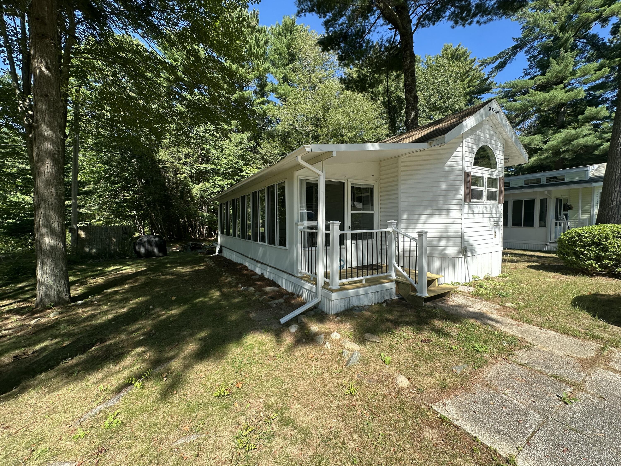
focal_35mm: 14
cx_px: 310
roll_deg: +1.8
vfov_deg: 85.7
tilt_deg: -3.6
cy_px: 233
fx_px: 251
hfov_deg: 102.1
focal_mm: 2.22
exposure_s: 1/487
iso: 40
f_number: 2.2
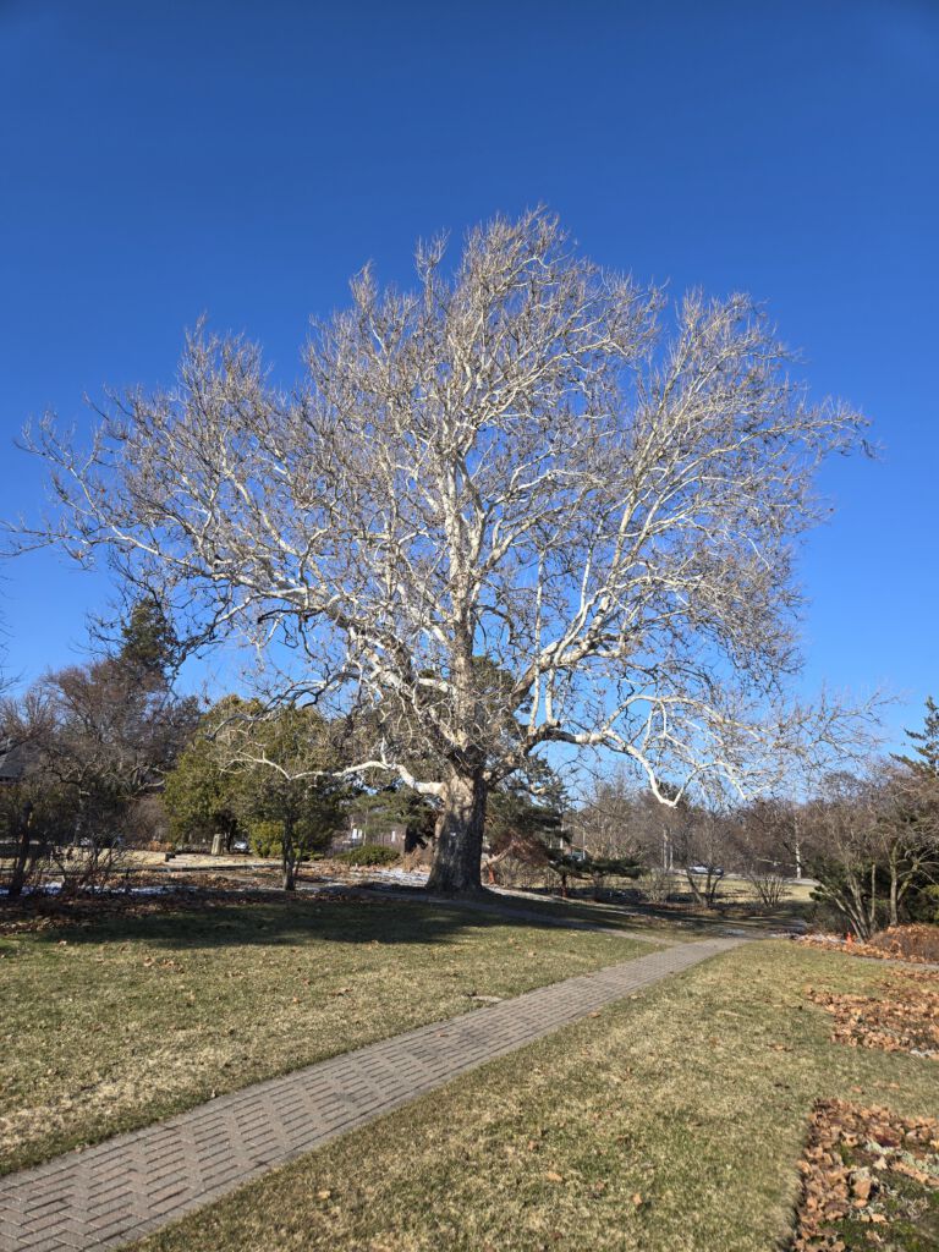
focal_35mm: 23
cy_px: 626
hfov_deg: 58.9
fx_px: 832
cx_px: 470
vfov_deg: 73.9
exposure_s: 1/1429
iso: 25
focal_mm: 5.4
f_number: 1.8
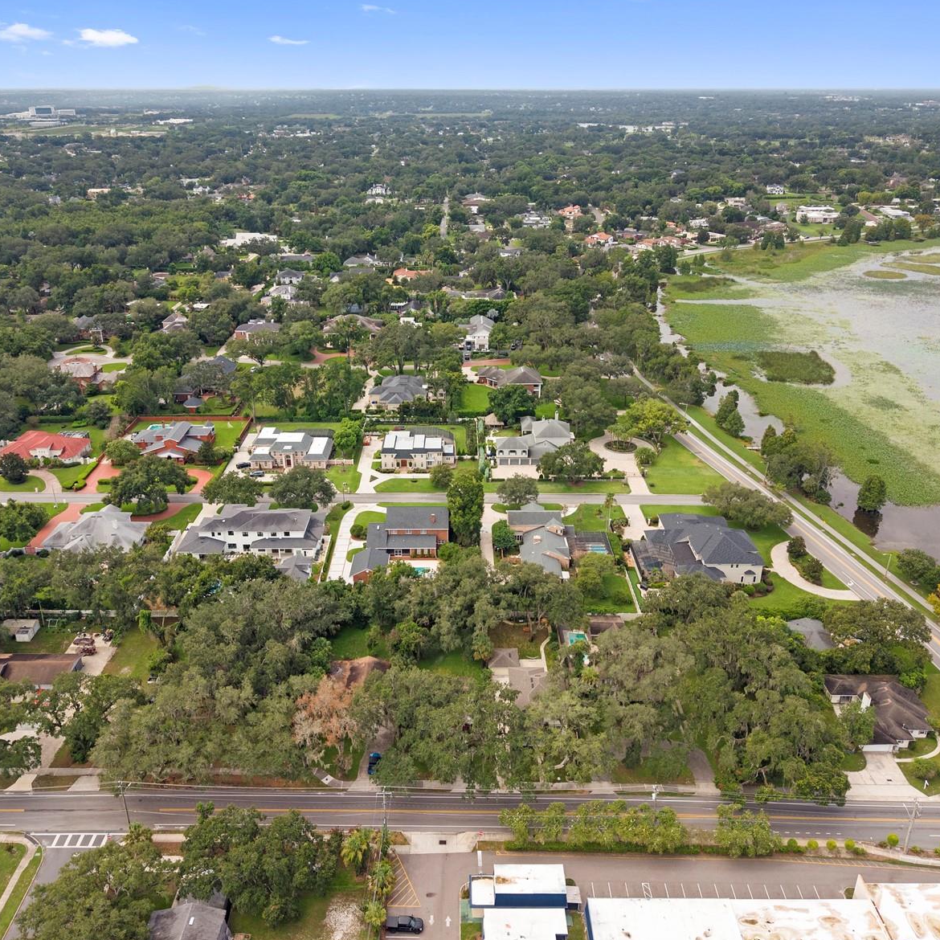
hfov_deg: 55.6
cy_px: 462
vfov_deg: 55.6
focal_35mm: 29
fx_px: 891
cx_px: 459
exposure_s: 1/2000
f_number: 1.8
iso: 400
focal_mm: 8.67
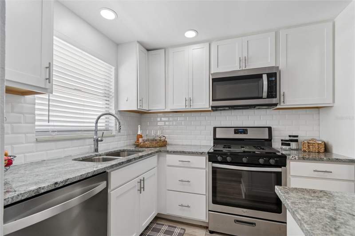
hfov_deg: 100.4
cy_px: 118
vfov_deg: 77.3
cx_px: 178
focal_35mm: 15
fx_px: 148
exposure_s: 1/125
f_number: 4.5
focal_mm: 10
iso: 100
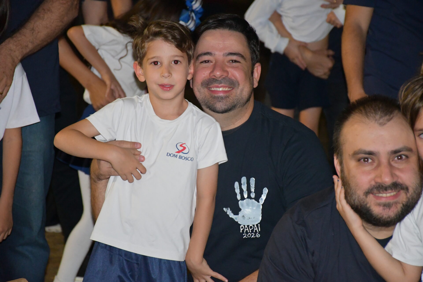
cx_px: 212
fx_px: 1845
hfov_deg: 13.1
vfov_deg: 8.7
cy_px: 141
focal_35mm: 157
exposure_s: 1/60
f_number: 5.6
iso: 6400
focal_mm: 105
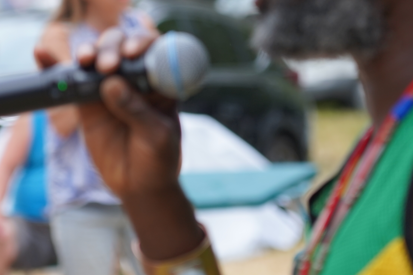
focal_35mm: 287
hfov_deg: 7.2
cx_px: 186
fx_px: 3292
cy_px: 42
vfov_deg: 4.8
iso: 200
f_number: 4
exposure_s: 1/160
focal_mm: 105
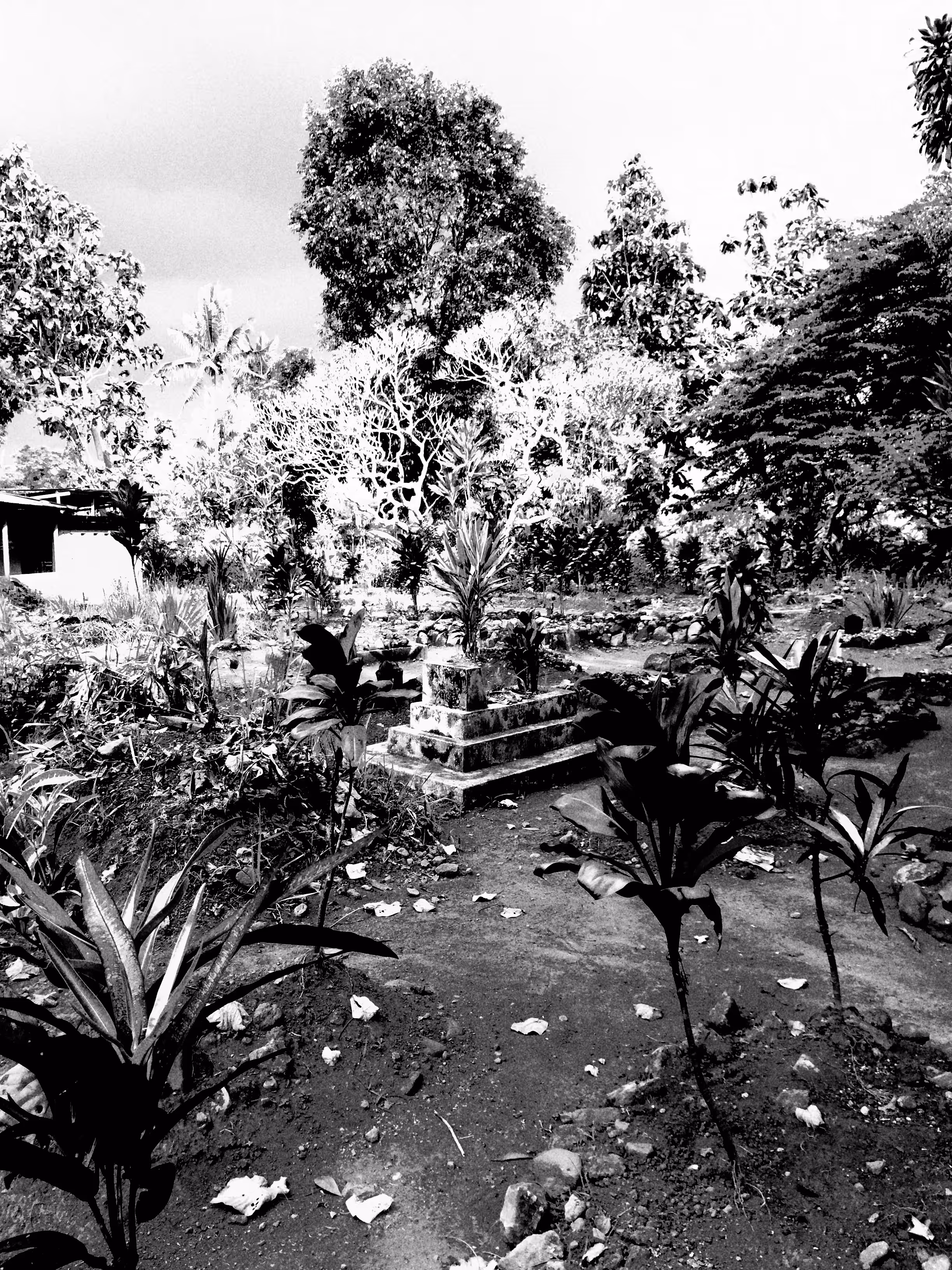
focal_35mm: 29
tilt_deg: -4.2
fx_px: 1063
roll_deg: +1.1
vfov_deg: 61.7
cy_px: 635
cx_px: 476
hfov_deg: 48.2
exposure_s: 1/287
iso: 32
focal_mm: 4.15
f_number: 2.2
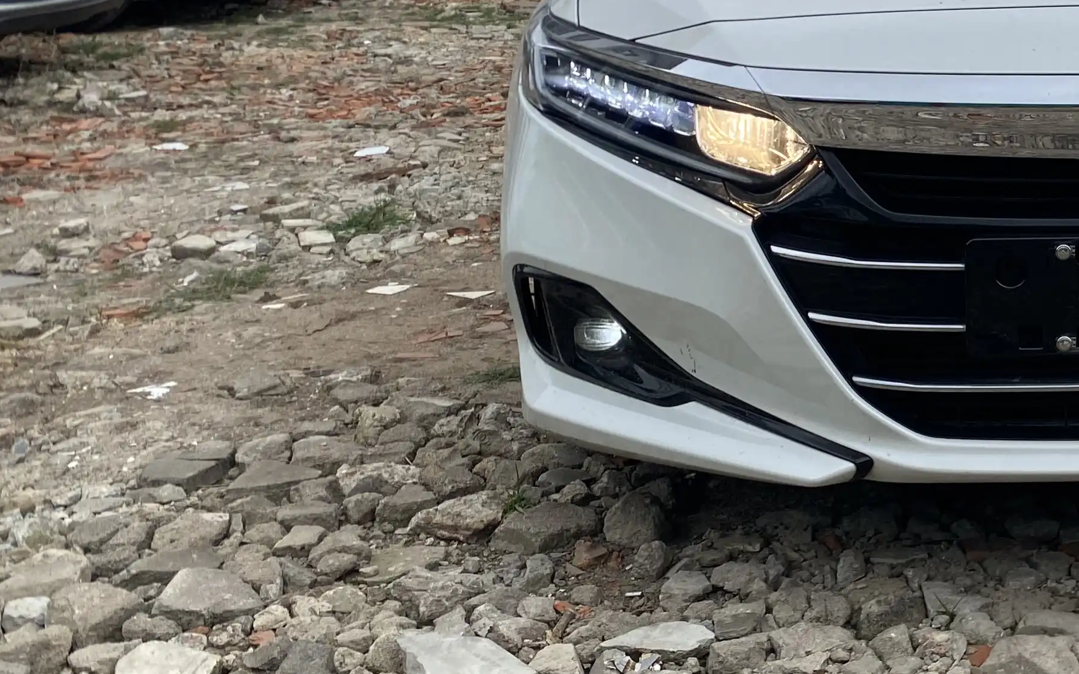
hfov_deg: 30.3
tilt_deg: -11.4
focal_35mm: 62
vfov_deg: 20.8
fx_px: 1823
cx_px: 1119
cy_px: 156
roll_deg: +0.7
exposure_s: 1/1678
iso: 32
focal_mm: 4.25
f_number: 1.8
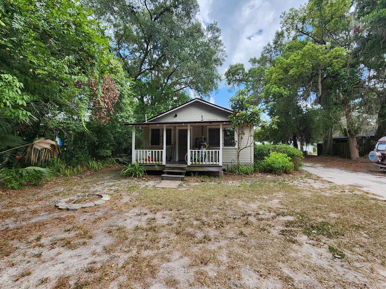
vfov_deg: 85.7
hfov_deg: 102.0
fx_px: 156
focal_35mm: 14
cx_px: 188
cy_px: 142
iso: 50
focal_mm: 2.2
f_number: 2.2
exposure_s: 1/440
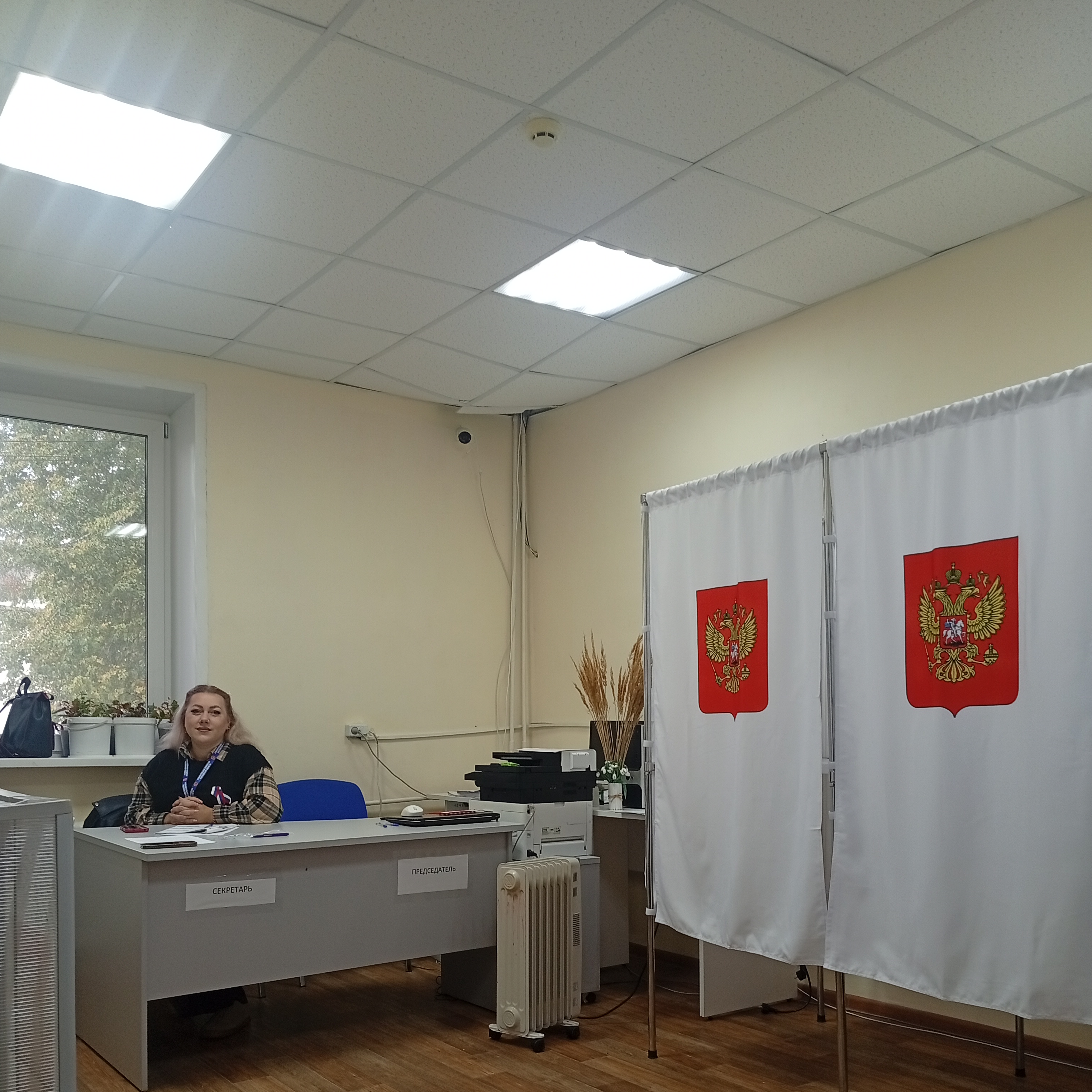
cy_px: 722
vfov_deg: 50.2
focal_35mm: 32
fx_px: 1142
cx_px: 546
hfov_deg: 51.1
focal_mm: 3.98
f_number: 1.8
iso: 136
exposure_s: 1/50
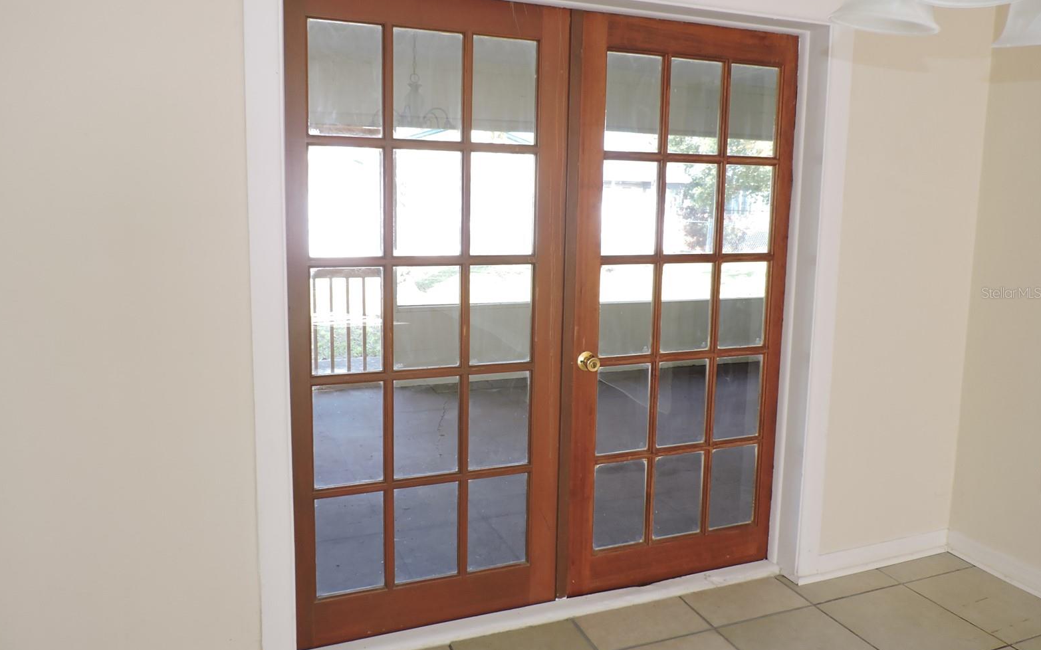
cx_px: 513
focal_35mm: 26
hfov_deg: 70.4
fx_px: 737
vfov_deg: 47.5
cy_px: 292
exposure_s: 1/40
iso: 140
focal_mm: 4.3
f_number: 3
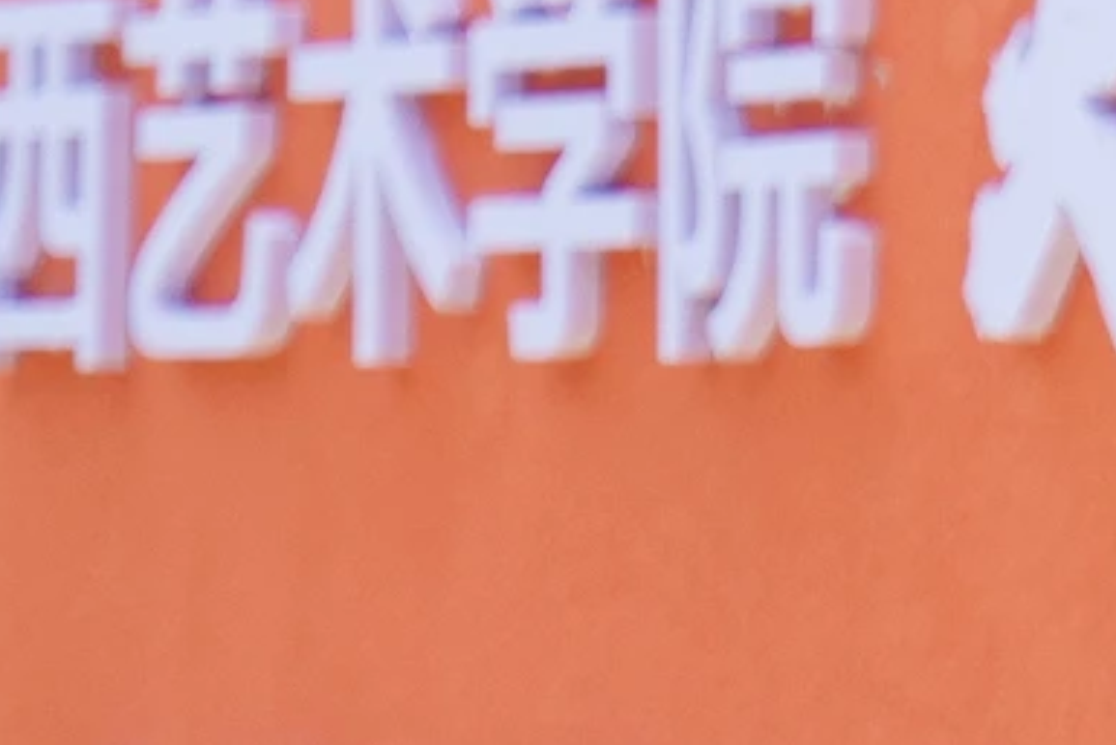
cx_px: 3254
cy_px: -170
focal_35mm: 349
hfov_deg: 5.6
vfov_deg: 3.9
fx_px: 10822
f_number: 4
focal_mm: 35
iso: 100
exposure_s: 1/1250
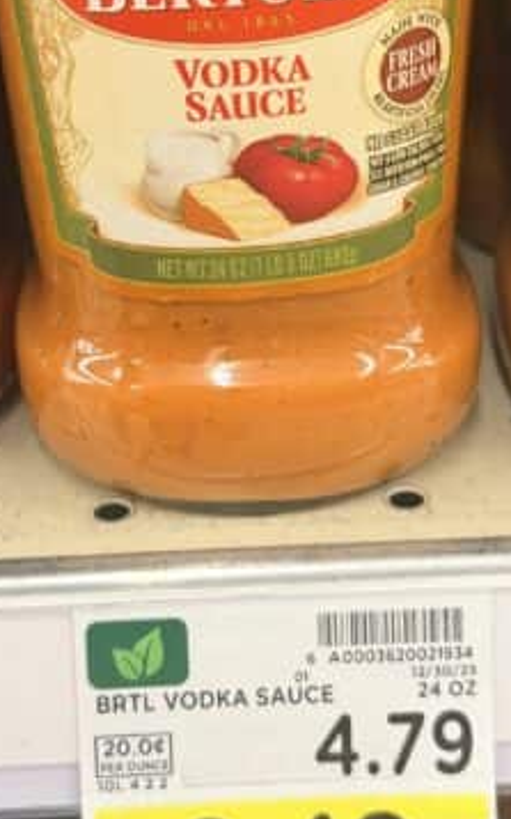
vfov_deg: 28.0
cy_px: 275
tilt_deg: -25.2
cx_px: 314
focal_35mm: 73
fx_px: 1627
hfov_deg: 17.8
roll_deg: +1.7
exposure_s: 1/44
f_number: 1.78
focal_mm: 6.76
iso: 160
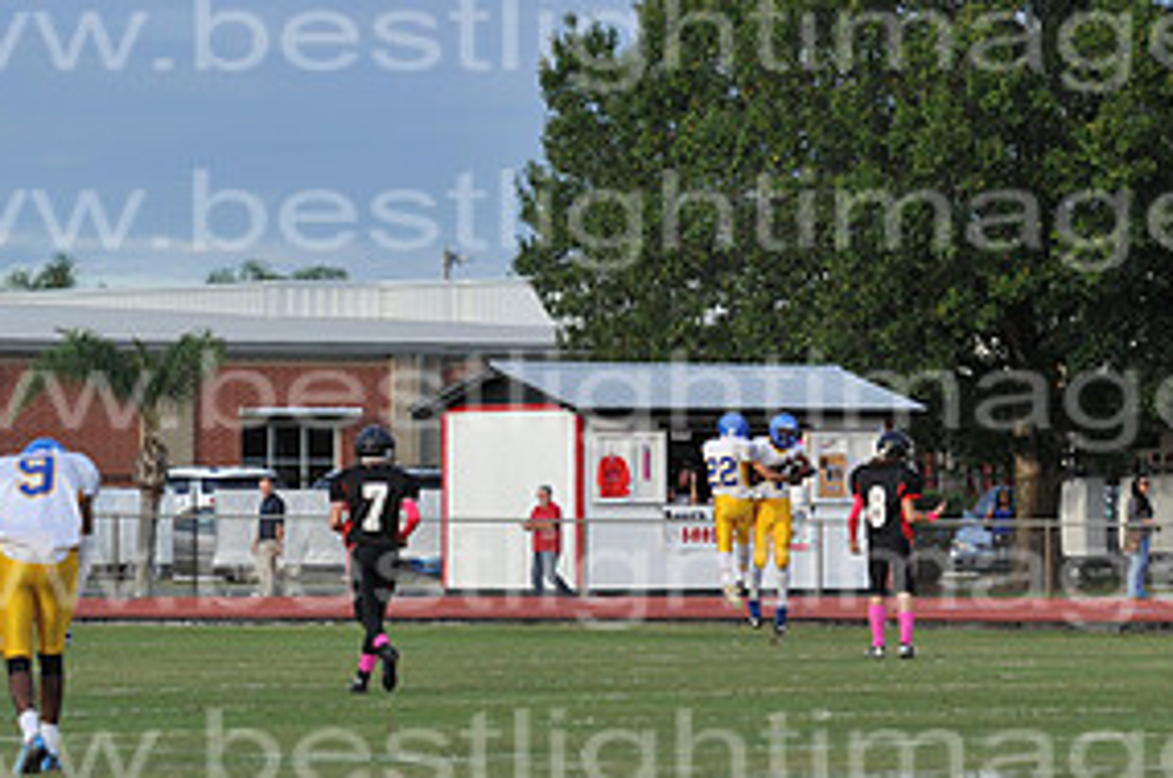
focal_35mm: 275
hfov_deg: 7.5
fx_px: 8945
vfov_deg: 5.0
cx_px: 741
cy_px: 490
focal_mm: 135
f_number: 3.5
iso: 800
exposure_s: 1/2500
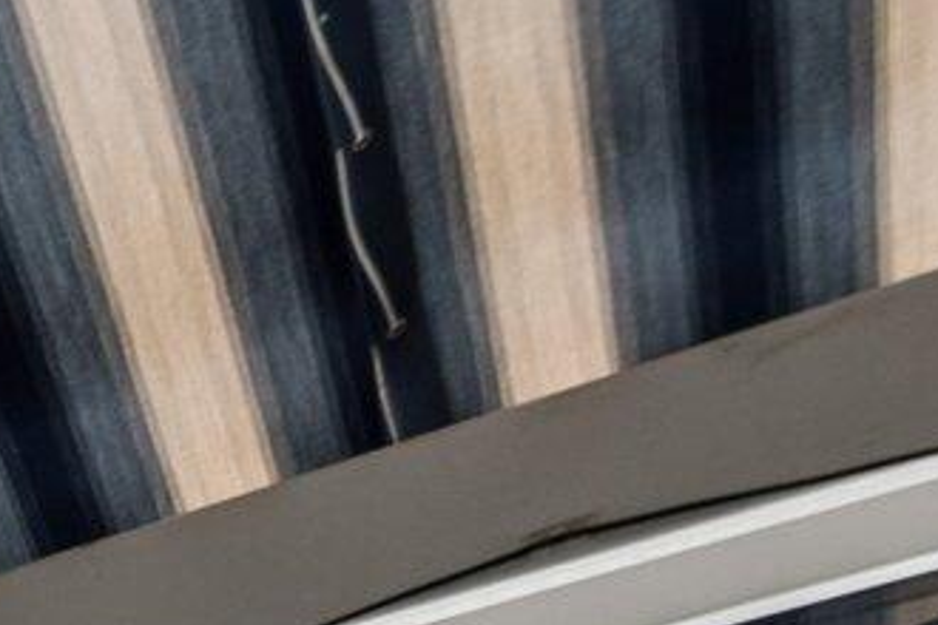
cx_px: -1956
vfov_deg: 10.7
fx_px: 2423
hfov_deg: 11.2
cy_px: 1820
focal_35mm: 93
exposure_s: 1/320
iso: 250
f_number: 7.1
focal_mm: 15
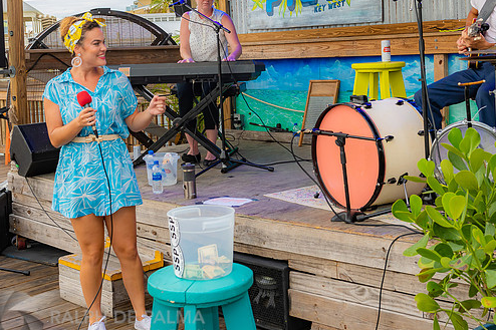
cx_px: 246
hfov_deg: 37.5
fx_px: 730
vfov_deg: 25.2
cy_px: 87
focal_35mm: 53
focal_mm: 32
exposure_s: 1/160
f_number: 5.6
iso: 400
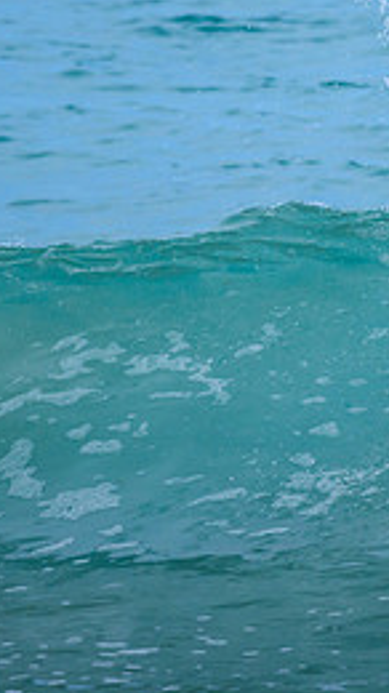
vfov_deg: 0.8
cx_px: 517
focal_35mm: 2573
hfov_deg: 0.5
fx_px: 47243
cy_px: 77
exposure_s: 1/2500
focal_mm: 800
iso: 450
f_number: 6.3
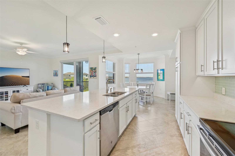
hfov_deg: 104.3
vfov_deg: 81.1
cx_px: 118
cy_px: 78
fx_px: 91
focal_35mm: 14
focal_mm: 14
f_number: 8
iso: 400
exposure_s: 1/125
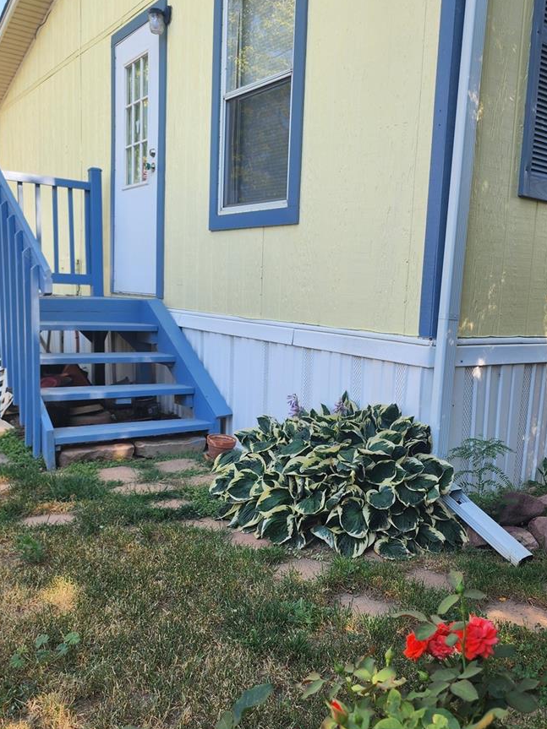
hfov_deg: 43.7
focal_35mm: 32
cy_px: 367
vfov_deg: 56.8
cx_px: 349
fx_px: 674
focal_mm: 6.4
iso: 12
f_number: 1.8
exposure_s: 1/214
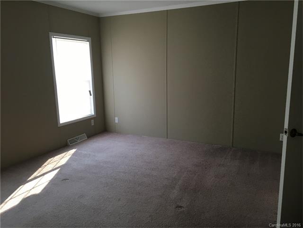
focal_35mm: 29
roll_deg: +1.3
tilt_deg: -9.9
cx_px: 152
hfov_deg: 61.7
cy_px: 114
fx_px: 254
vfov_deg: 48.2
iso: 32
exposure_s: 1/30
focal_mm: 4.15
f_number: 2.2
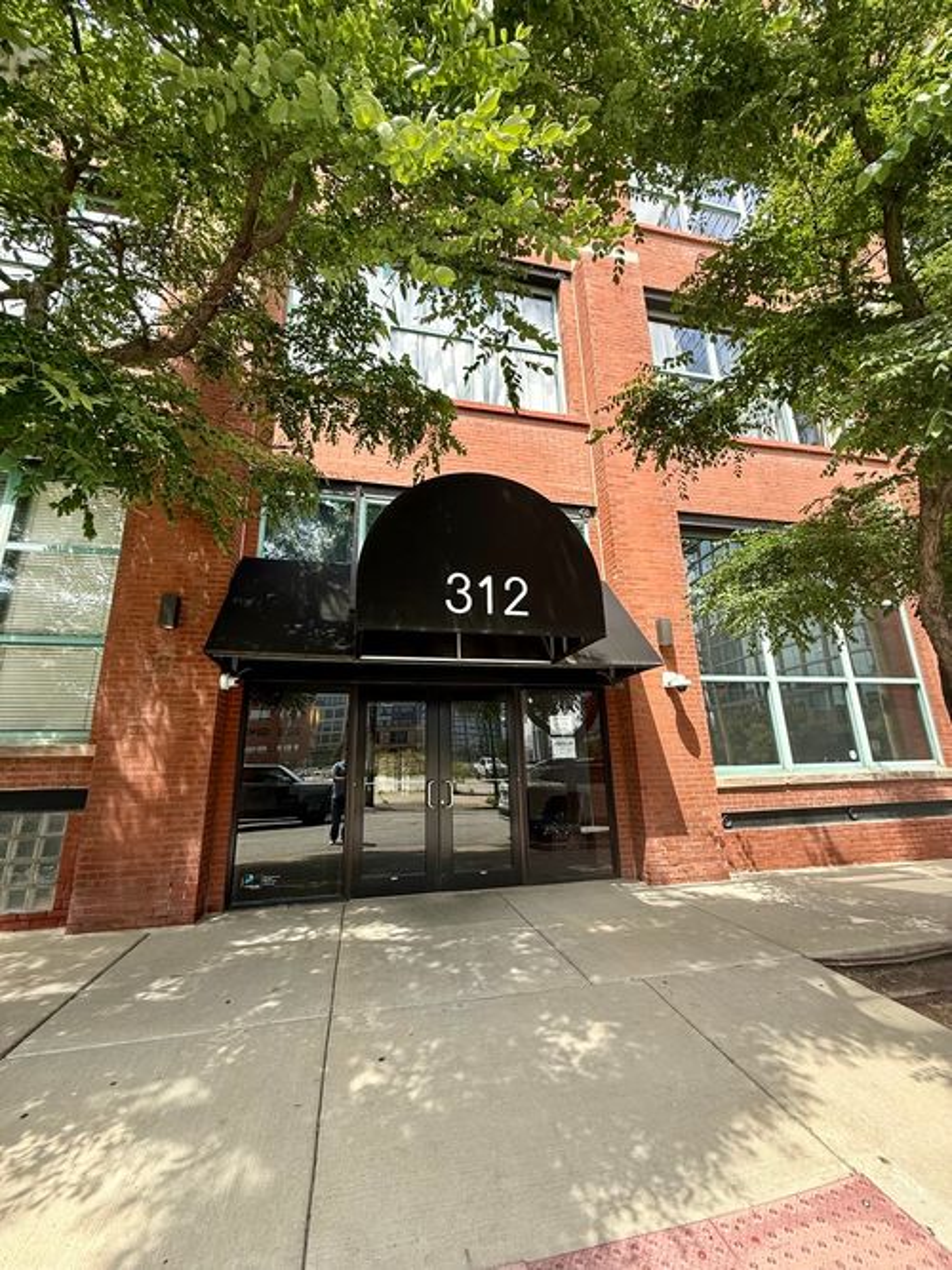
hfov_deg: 85.7
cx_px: 476
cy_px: 635
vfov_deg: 102.1
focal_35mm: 14
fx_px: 514
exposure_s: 1/679
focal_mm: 2.22
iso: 64
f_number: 2.2
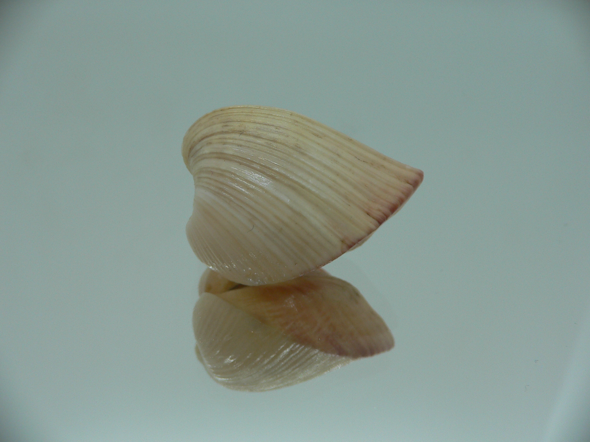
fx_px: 597
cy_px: 221
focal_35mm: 35
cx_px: 295
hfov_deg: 52.6
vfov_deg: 40.7
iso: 80
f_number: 2.8
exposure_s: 1/60
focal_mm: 4.6
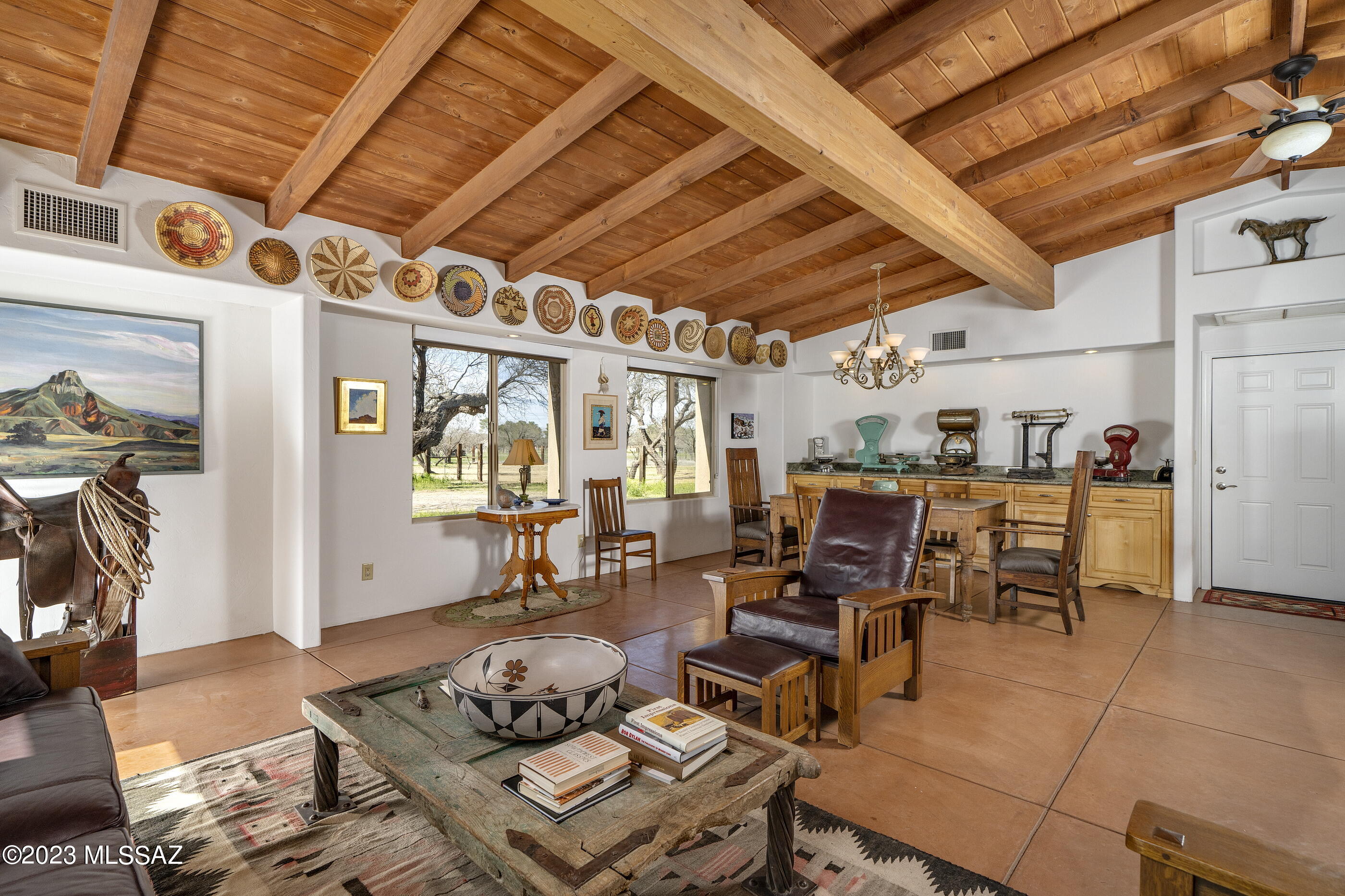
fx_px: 598
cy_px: 448
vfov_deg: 73.7
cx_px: 672
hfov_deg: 96.7
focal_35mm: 16
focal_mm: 16
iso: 200
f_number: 7.1
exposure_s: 1/200
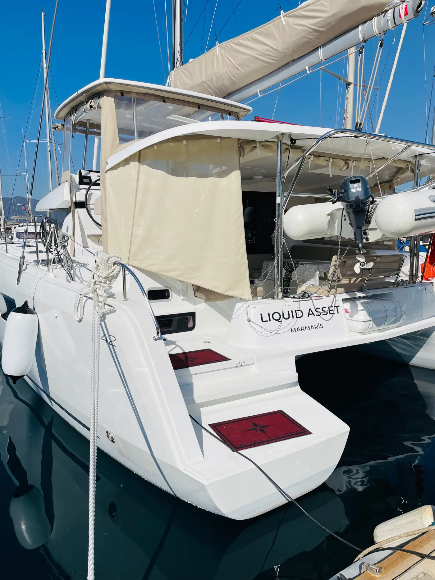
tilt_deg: -6.9
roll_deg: +0.0
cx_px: 218
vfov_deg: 67.3
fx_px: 436
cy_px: 290
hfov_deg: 53.1
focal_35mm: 26
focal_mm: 4.2
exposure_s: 1/10753
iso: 32
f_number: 1.6
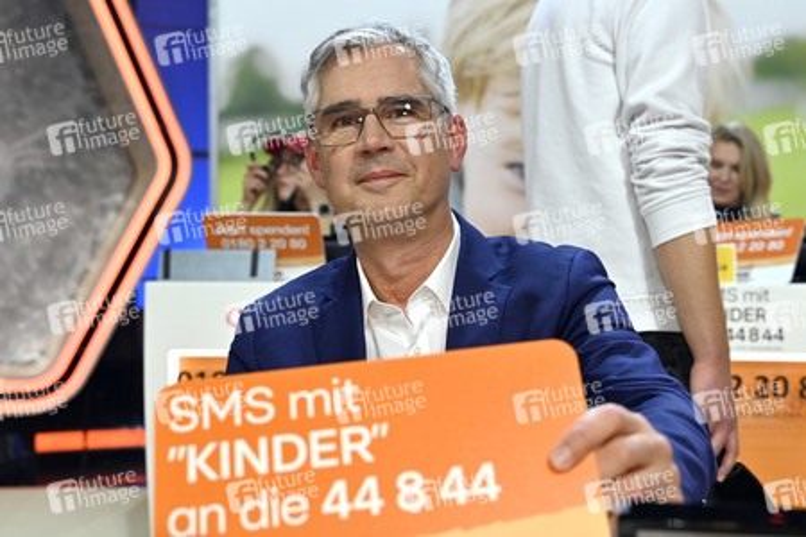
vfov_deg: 31.9
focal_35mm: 42
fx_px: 940
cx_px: 403
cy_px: 268
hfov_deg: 46.4
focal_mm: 42
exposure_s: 1/200
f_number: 4
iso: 800
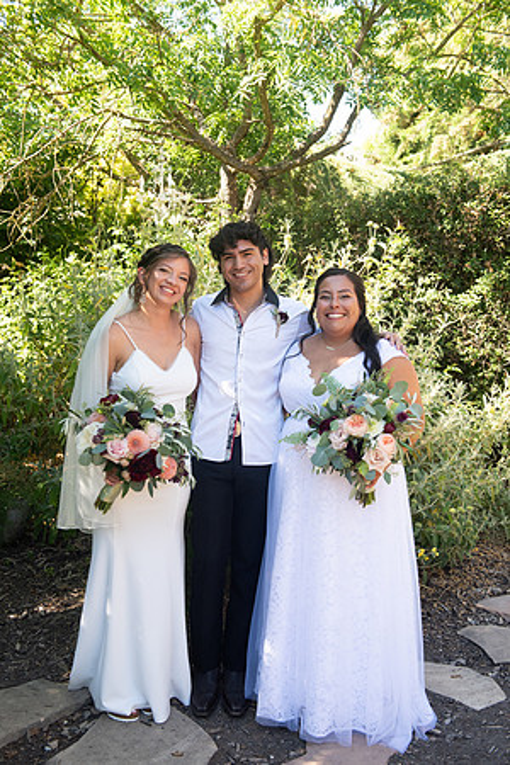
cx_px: 255
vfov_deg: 50.7
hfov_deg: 35.1
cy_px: 382
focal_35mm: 38
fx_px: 807
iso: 640
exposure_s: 1/500
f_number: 4.5
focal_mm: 38
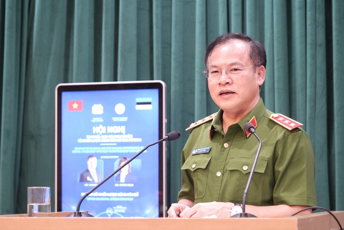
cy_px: 115
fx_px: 1032
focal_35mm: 108
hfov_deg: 18.9
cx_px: 172
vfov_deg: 12.7
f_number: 6.3
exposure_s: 1/160
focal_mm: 108
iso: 6400
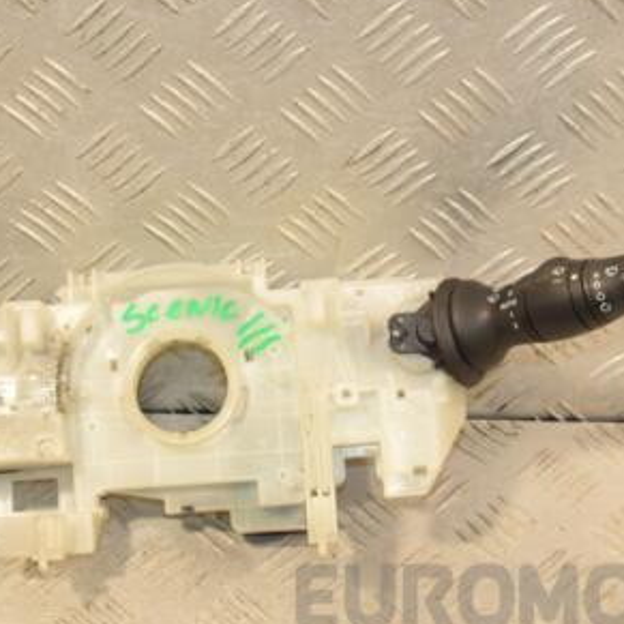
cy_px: 311
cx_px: 255
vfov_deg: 20.6
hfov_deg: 20.6
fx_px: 1713
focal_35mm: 84
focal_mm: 32
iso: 800
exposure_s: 1/200
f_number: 6.3
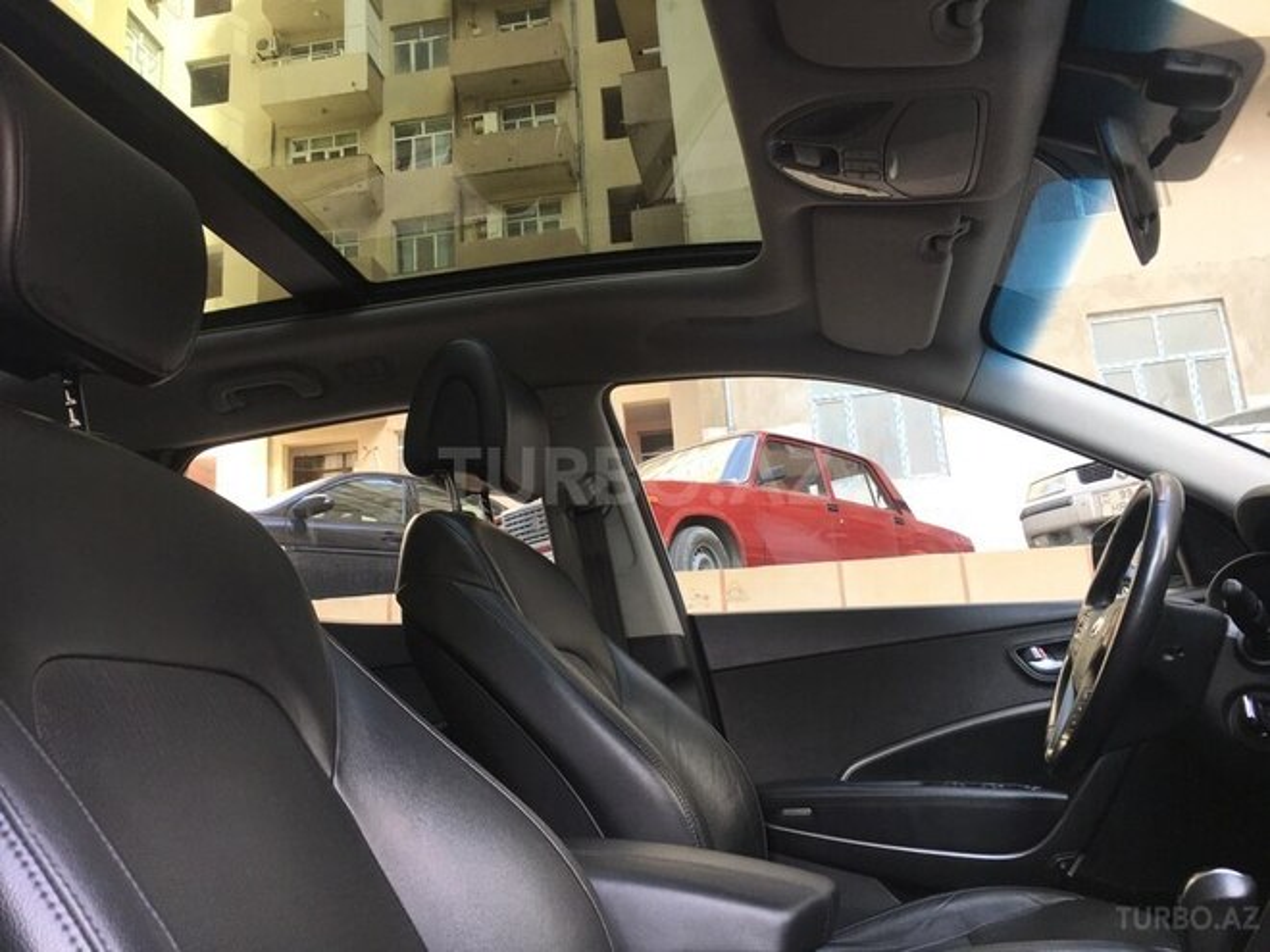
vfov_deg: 48.2
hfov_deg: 61.7
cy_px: 476
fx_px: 1064
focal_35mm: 29
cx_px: 635
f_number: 2.2
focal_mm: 4.15
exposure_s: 1/100
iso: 40
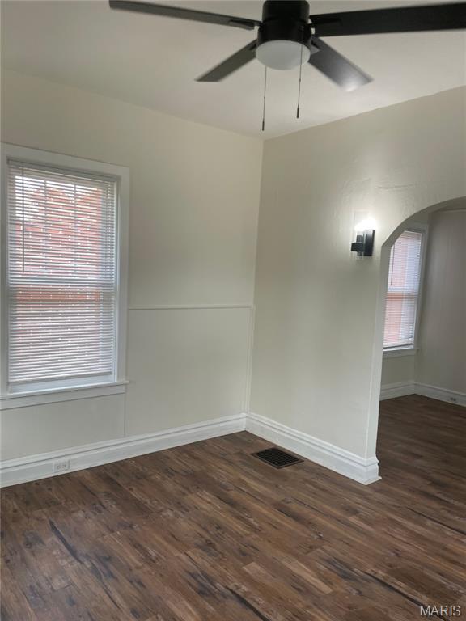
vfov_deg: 67.3
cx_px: 233
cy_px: 310
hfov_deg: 53.1
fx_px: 467
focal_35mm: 26
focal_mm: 4.2
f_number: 1.6
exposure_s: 1/120
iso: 80
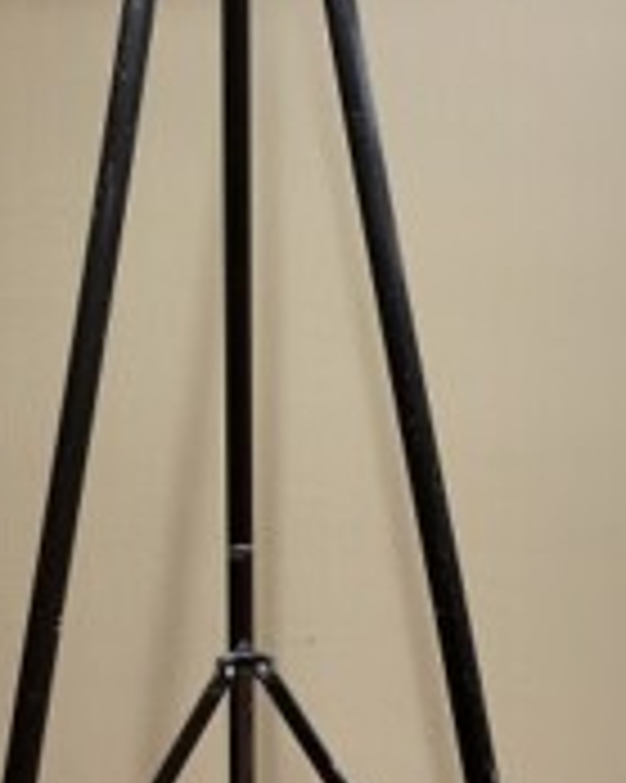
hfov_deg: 29.5
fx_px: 1182
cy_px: 297
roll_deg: +0.9
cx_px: 223
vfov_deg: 36.5
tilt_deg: +0.2
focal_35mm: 51
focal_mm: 4.25
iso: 250
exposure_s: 1/60
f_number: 1.8
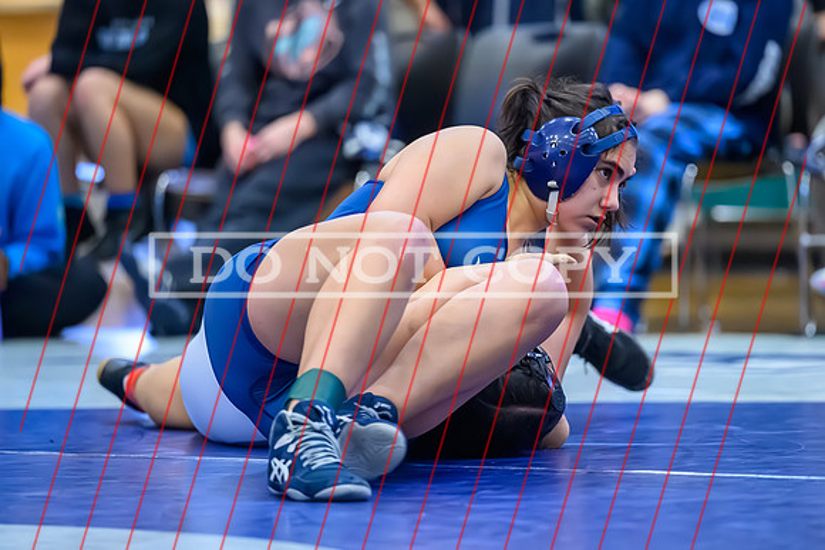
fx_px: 5751
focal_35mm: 251
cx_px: 487
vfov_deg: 5.5
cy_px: 277
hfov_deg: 8.2
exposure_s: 1/640
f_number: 2.8
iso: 10000
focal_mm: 195
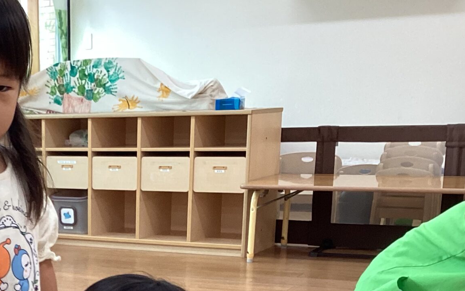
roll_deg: +2.8
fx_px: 925
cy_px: 381
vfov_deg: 16.8
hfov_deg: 26.7
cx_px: 4
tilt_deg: -17.4
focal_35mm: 73
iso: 80
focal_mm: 3.3
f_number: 2.4
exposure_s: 1/60
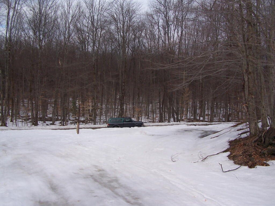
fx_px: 302
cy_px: 103
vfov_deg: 37.7
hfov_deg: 49.0
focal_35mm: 38
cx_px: 138
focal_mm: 6.3
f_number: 5.6
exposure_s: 1/500
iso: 80
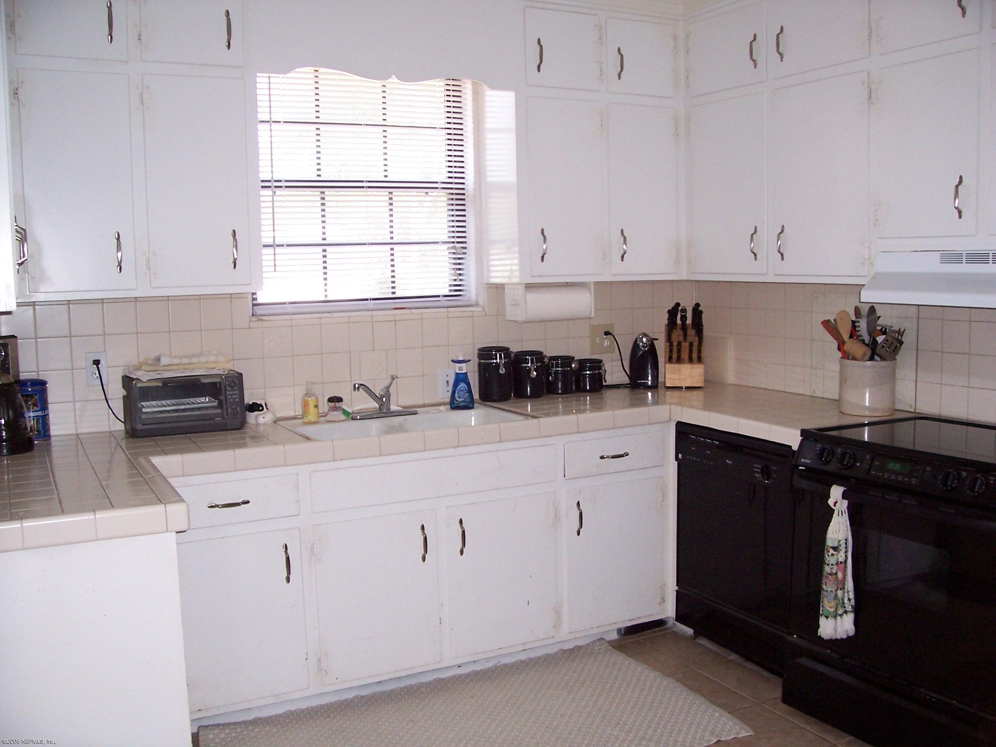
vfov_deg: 41.8
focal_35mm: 34
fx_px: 978
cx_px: 498
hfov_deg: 54.0
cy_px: 374
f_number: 2.7
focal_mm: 5.6
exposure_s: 1/60
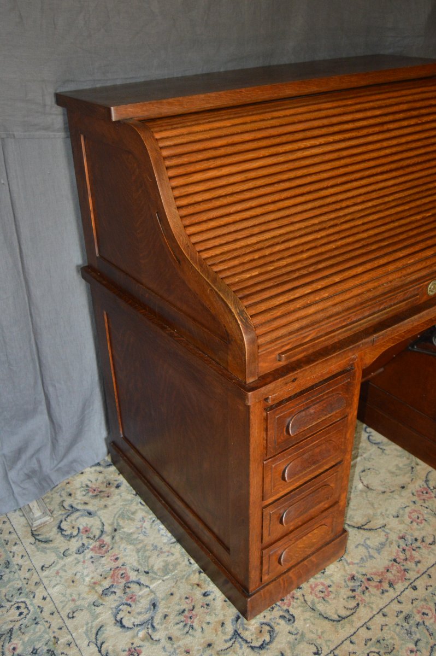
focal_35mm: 33
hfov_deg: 39.9
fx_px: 600
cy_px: 328
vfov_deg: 57.3
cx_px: 218
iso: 1600
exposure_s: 1/60
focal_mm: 22
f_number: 3.5
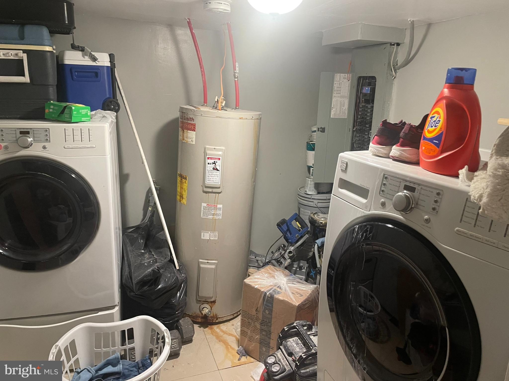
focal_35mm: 26
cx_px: 254
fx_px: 382
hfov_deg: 67.3
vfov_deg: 53.1
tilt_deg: -14.1
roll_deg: -2.1
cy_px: 190
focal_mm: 4.2
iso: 250
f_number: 1.6
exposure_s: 1/60
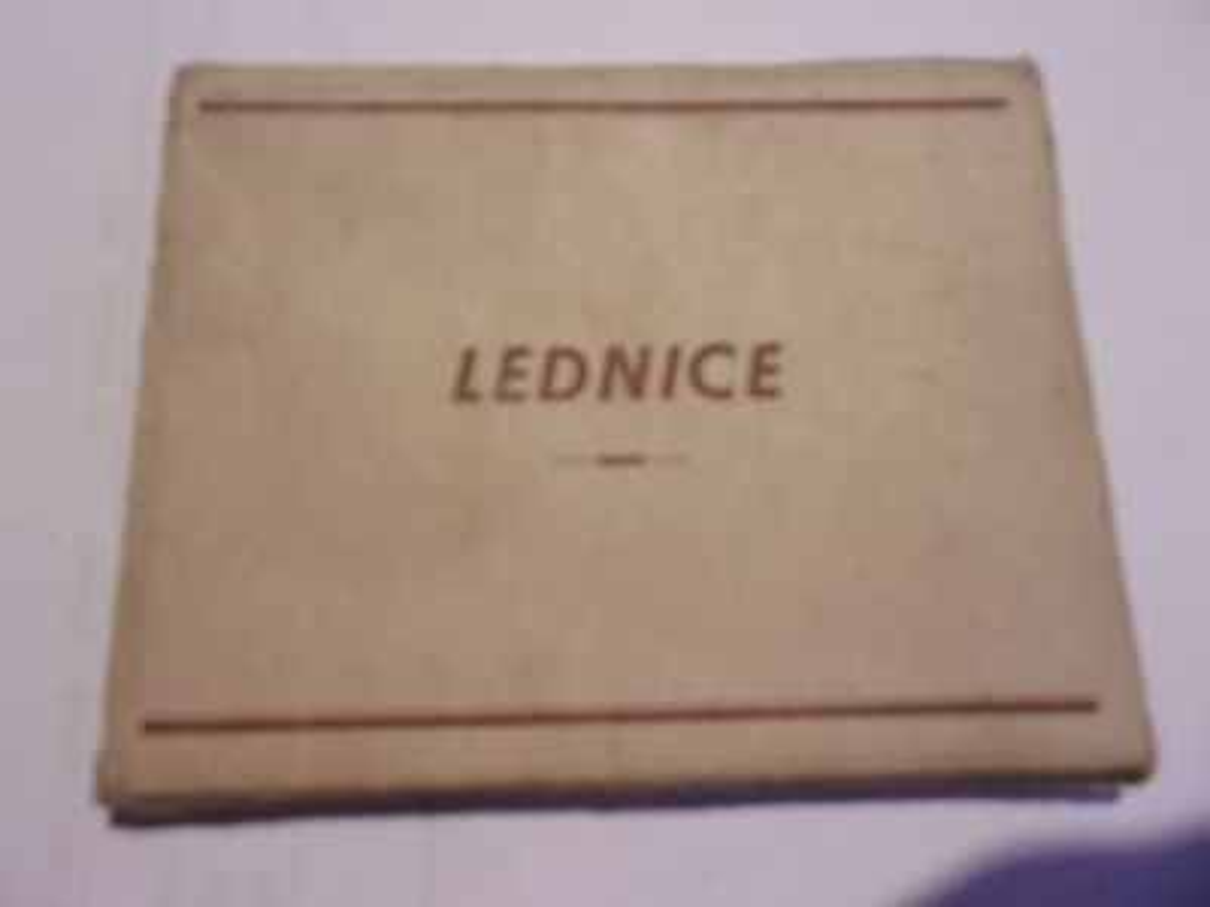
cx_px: 605
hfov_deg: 65.3
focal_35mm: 27
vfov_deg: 51.4
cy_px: 454
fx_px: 944
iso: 400
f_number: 3
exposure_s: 1/17
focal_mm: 4.9
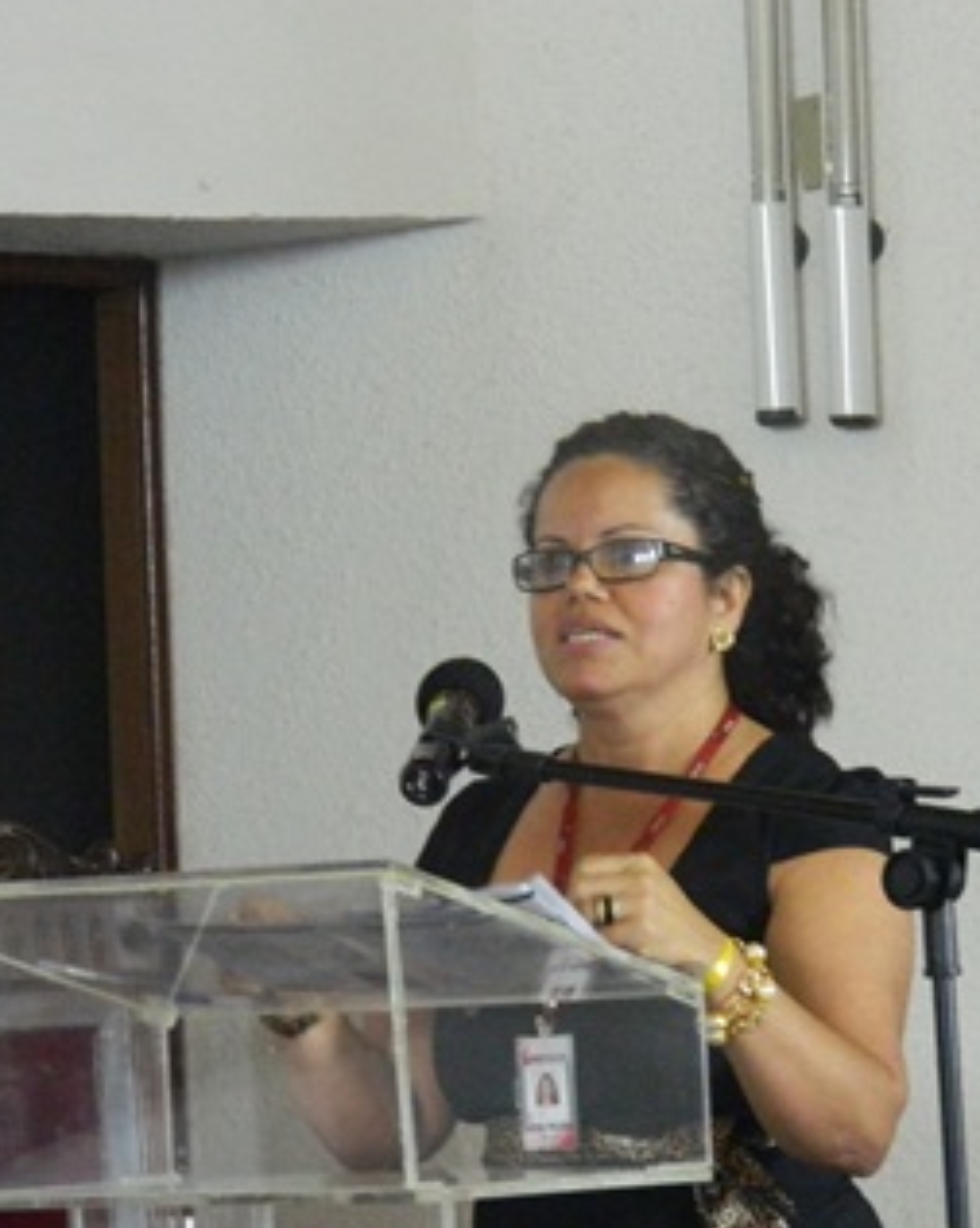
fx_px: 7516
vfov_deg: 9.3
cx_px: 597
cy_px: 631
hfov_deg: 7.5
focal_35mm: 207
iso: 800
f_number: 4.9
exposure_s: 1/4
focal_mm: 27
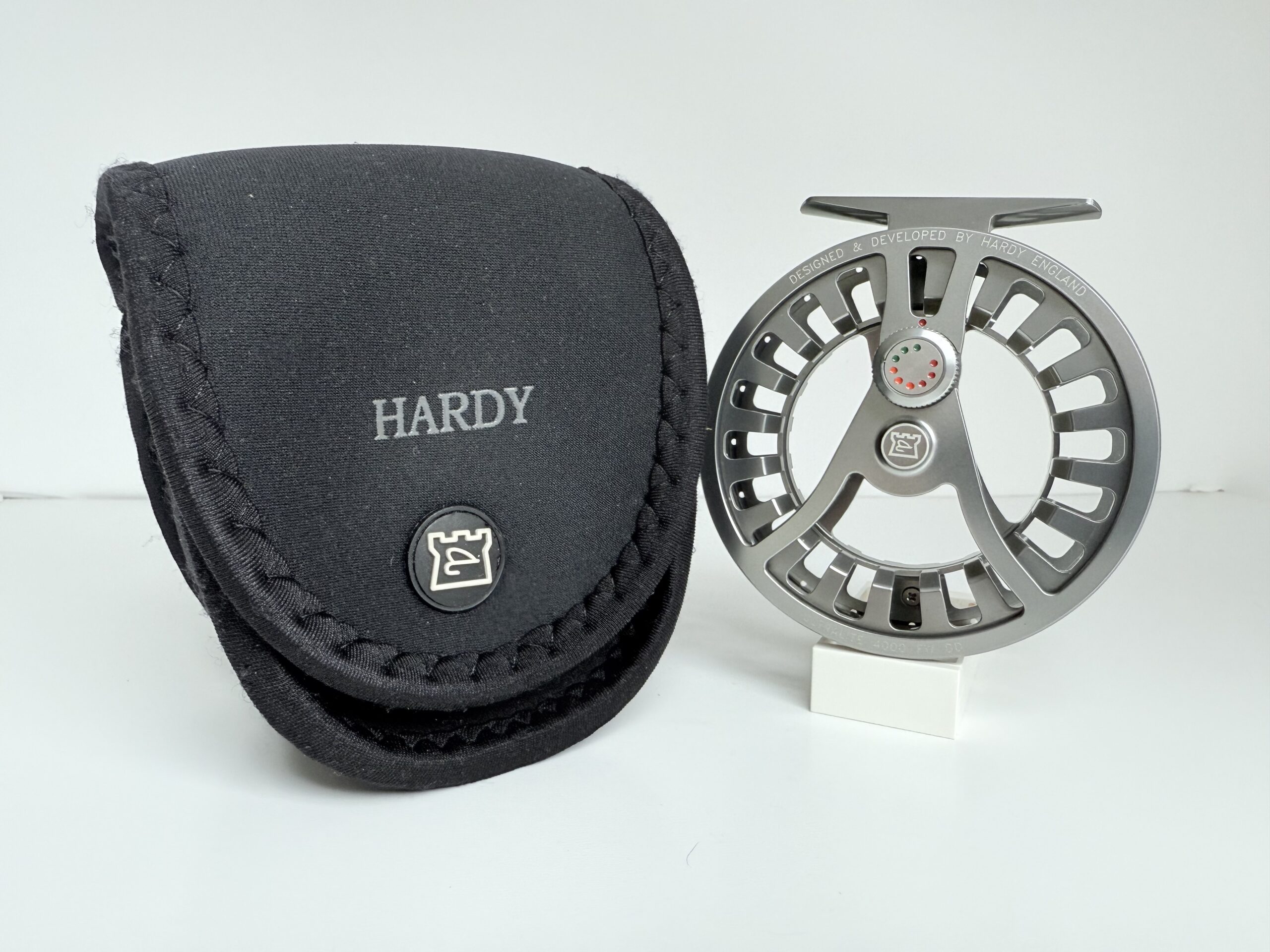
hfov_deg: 71.6
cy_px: 476
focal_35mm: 24
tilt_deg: -8.4
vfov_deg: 56.8
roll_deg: -0.4
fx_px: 881
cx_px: 635
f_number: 2.2
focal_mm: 2.22
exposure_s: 1/99
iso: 160
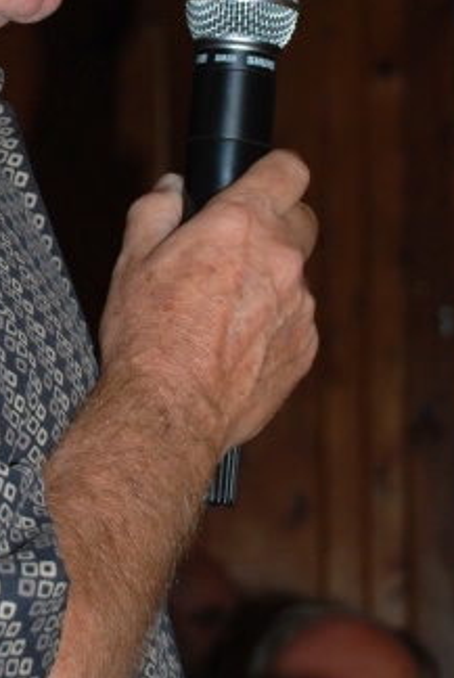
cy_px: 90
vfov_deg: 10.5
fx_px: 3677
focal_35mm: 195
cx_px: -25
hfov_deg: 7.0
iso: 200
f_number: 4.8
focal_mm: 44
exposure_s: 1/60
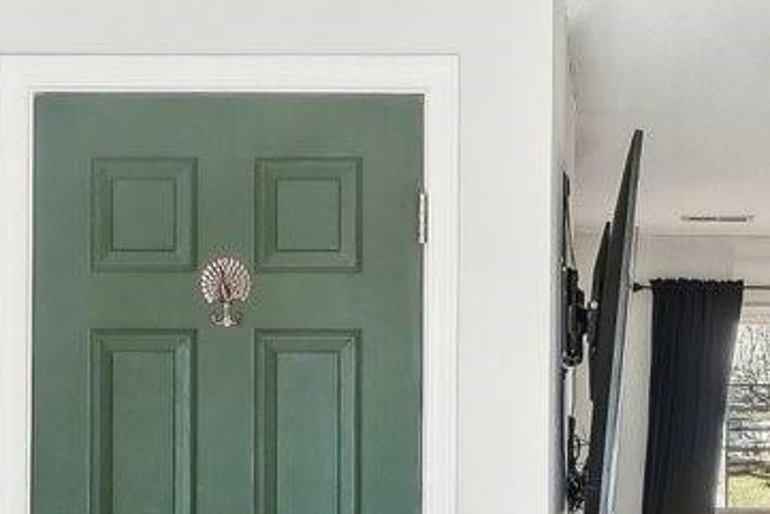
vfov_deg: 15.9
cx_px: 567
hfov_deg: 23.7
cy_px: 453
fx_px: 1819
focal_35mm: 85
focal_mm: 10
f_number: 8
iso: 400
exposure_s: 1/15
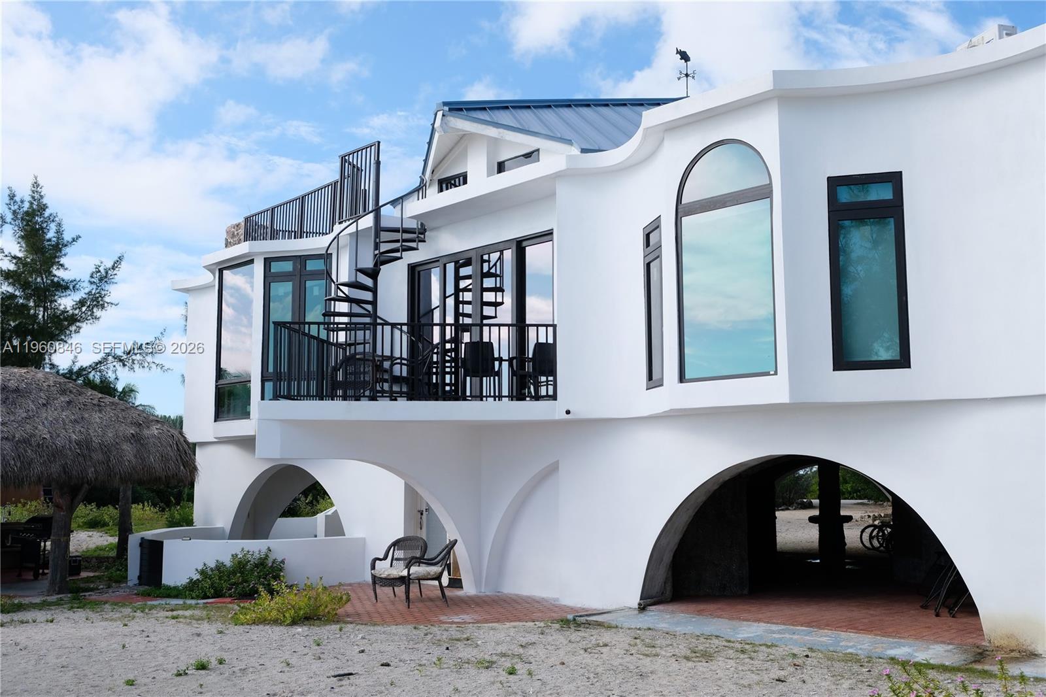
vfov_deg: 37.8
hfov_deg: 54.4
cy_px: 348
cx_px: 523
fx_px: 1017
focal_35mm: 35
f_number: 5.6
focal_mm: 23.3
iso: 400
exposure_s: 1/850
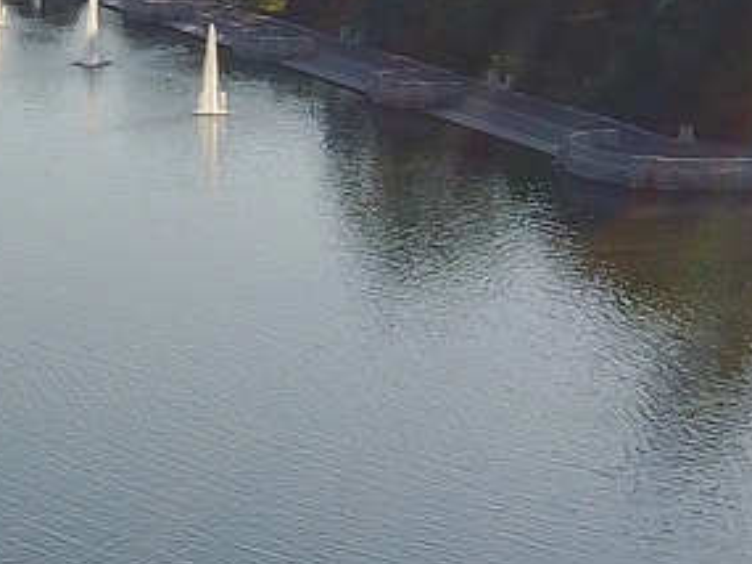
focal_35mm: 146
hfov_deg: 13.3
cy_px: 261
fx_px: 3173
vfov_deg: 10.2
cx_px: 3
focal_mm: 4.73
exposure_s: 1/521
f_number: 2.2
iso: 100
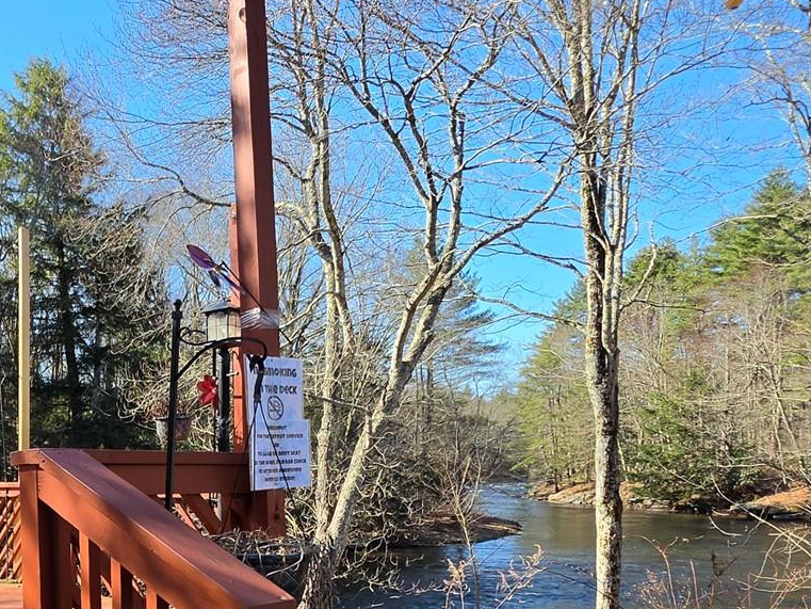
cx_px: 97
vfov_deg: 38.8
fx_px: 820
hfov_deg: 47.8
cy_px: 506
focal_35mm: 35
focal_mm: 2.2
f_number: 1.9
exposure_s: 1/730
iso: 32
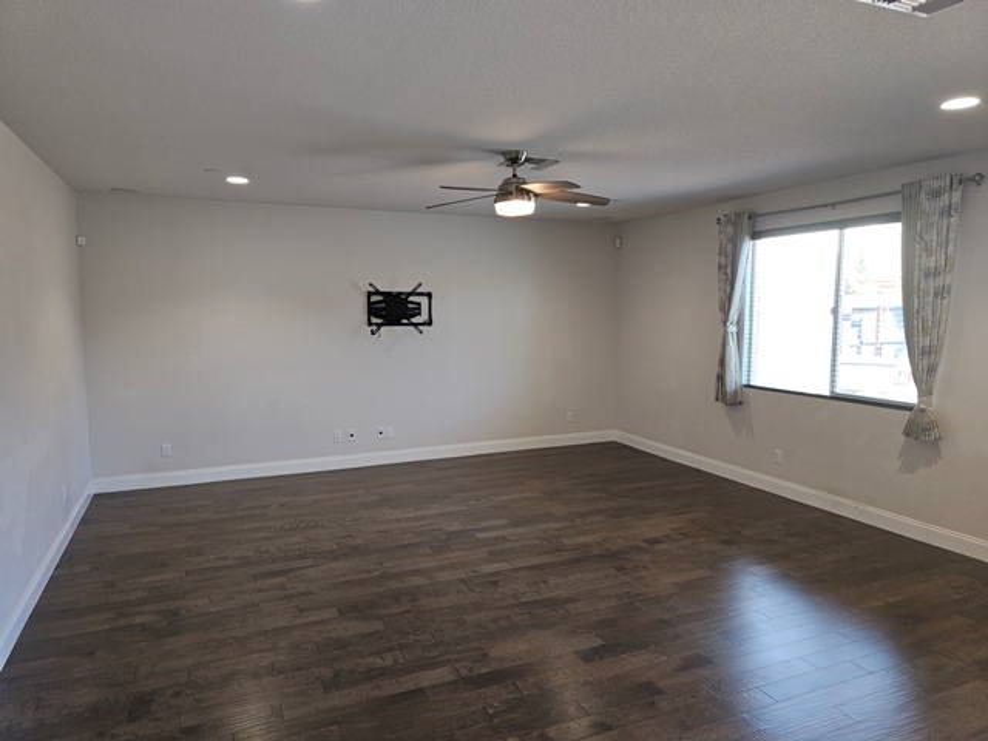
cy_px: 370
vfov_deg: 58.9
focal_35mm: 23
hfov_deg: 73.9
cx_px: 494
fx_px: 656
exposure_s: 1/60
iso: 100
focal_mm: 6.3
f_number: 1.7
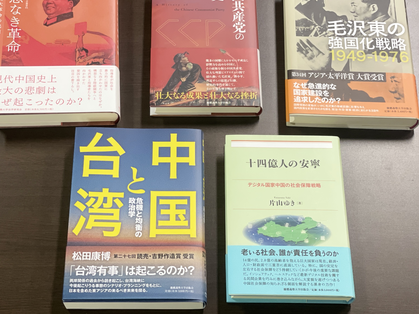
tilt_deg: -61.9
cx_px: 193
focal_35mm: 69
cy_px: 136
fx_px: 835
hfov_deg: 28.2
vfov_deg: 21.3
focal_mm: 6
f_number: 2
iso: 200
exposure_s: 1/33
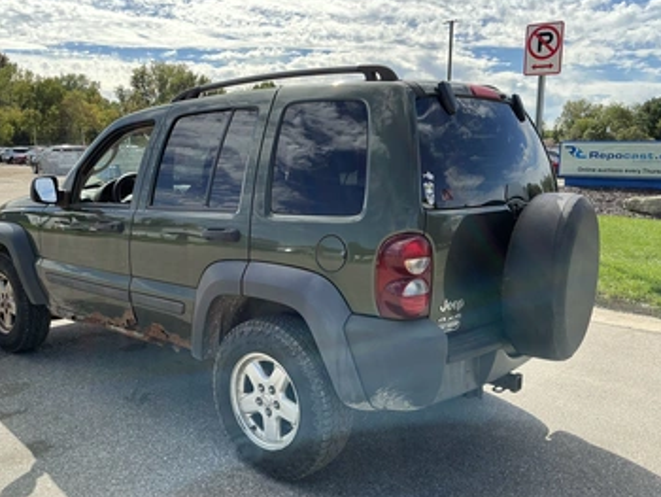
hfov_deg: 56.7
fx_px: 611
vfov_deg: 44.2
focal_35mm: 32
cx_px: 300
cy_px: 257
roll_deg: -1.0
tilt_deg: -6.5
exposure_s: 1/1098
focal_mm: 3
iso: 25
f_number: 1.8
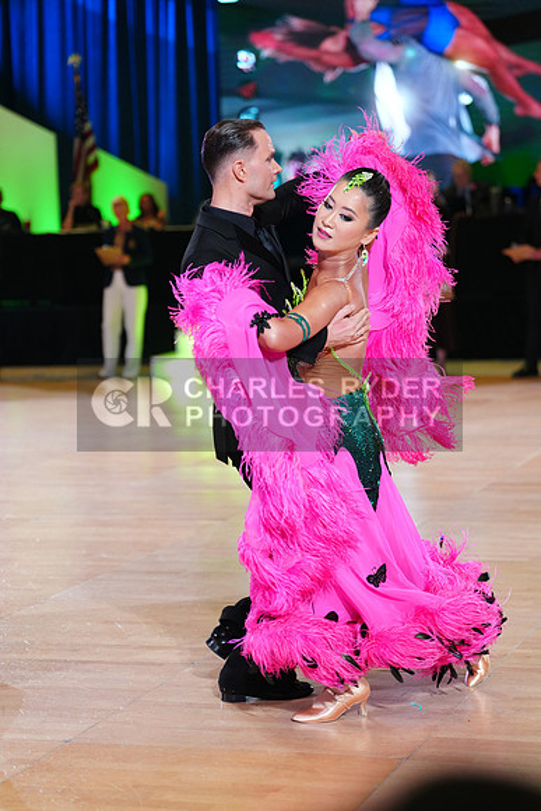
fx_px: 1982
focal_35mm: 88
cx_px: 270
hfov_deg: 15.5
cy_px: 406
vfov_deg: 23.1
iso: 2000
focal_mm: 88
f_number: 2.8
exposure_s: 1/400
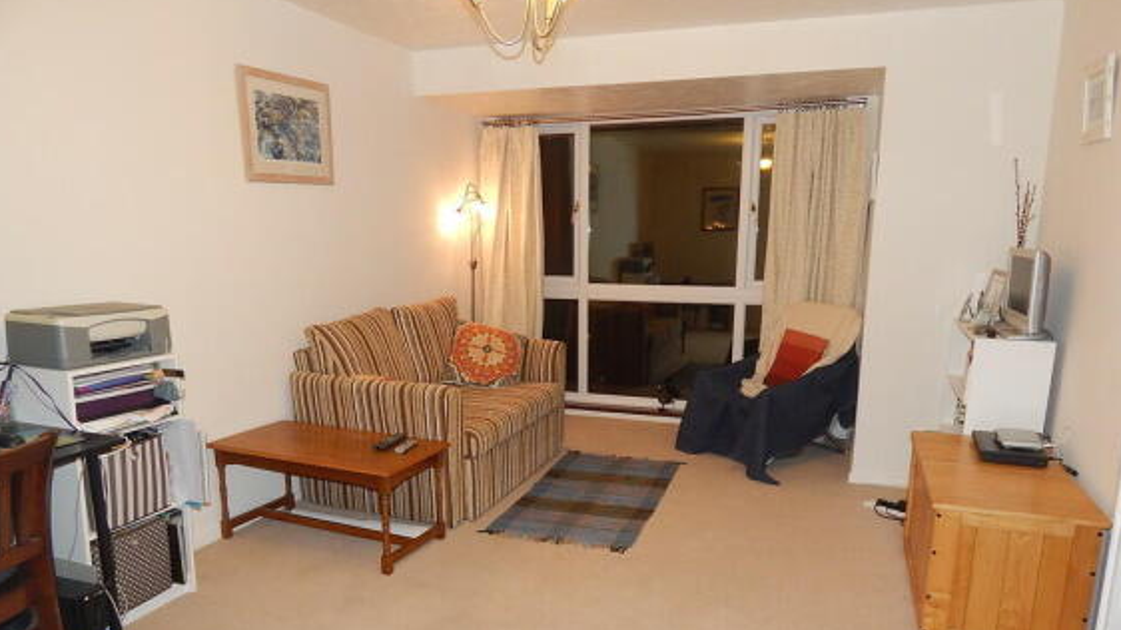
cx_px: 560
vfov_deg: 43.9
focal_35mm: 26
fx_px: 773
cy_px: 406
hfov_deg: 71.9
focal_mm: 4
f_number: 3
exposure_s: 1/30
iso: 200
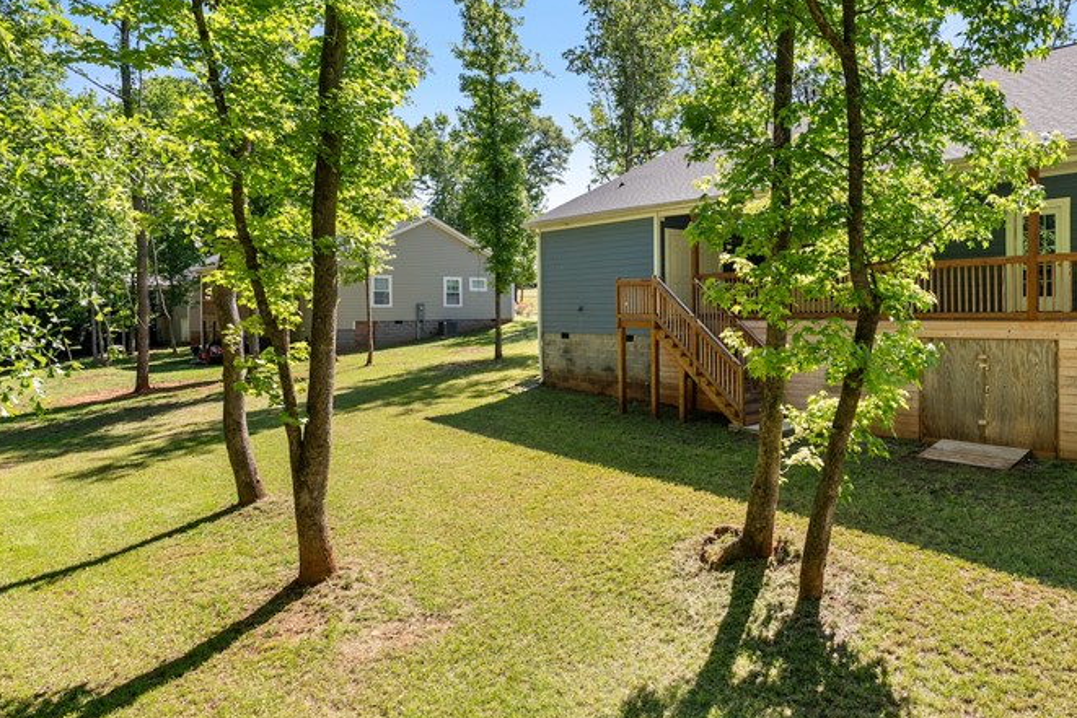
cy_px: 324
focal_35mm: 23
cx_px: 719
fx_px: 688
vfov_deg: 55.0
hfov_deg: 73.7
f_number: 6.3
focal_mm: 14
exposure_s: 1/200
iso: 100
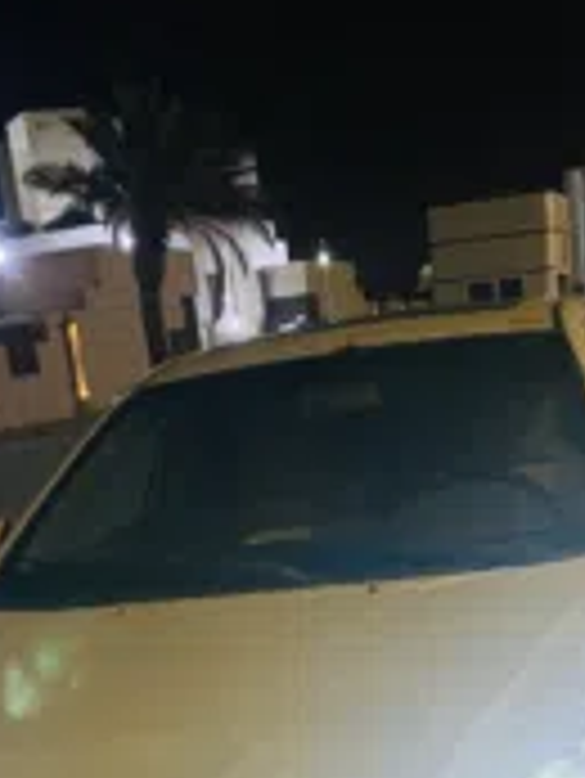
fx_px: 1350
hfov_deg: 24.4
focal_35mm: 60
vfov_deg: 30.0
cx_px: 302
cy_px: 778
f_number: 1.8
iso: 125
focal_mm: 4.25
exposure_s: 1/50
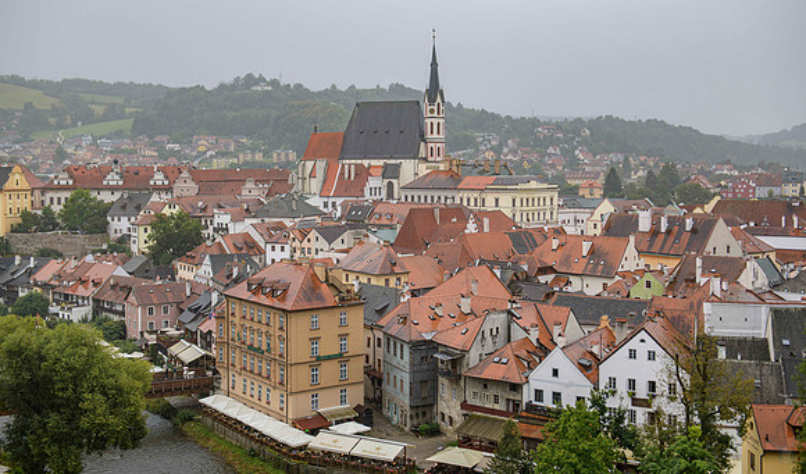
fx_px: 906
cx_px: 404
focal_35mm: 42
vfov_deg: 29.3
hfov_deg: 47.9
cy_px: 211
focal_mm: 40
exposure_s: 1/80
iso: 140
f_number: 5
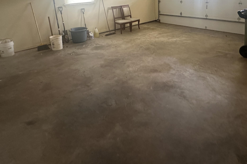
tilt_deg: -11.7
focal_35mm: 24
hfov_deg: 72.9
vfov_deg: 48.6
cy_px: 23
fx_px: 165
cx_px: 148
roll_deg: +1.8
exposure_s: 1/60
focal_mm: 2.22
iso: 640
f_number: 2.2
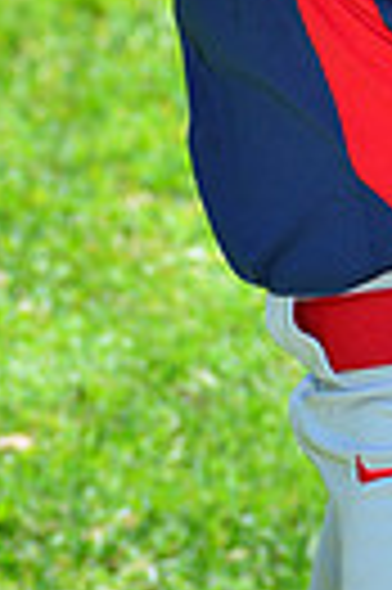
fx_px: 8433
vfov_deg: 4.0
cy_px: -351
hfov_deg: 2.7
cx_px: 448
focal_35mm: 515
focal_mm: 116
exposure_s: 1/200
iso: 200
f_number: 8
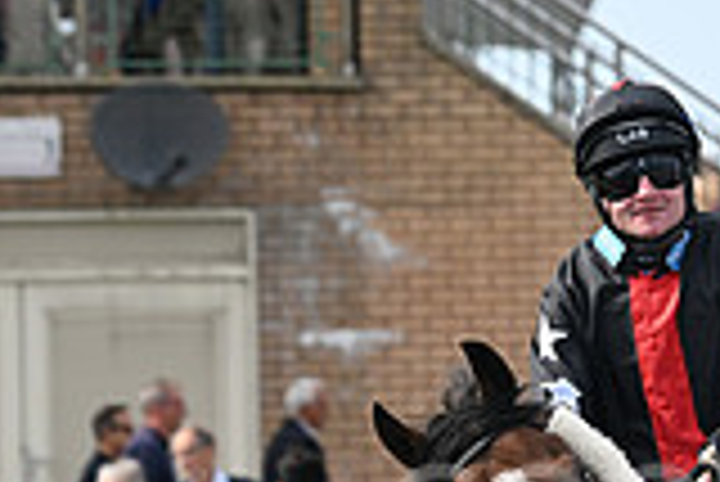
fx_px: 10890
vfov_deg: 2.5
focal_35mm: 544
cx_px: 976
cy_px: 795
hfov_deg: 3.8
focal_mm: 150
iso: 400
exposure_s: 1/1250
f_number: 5.6
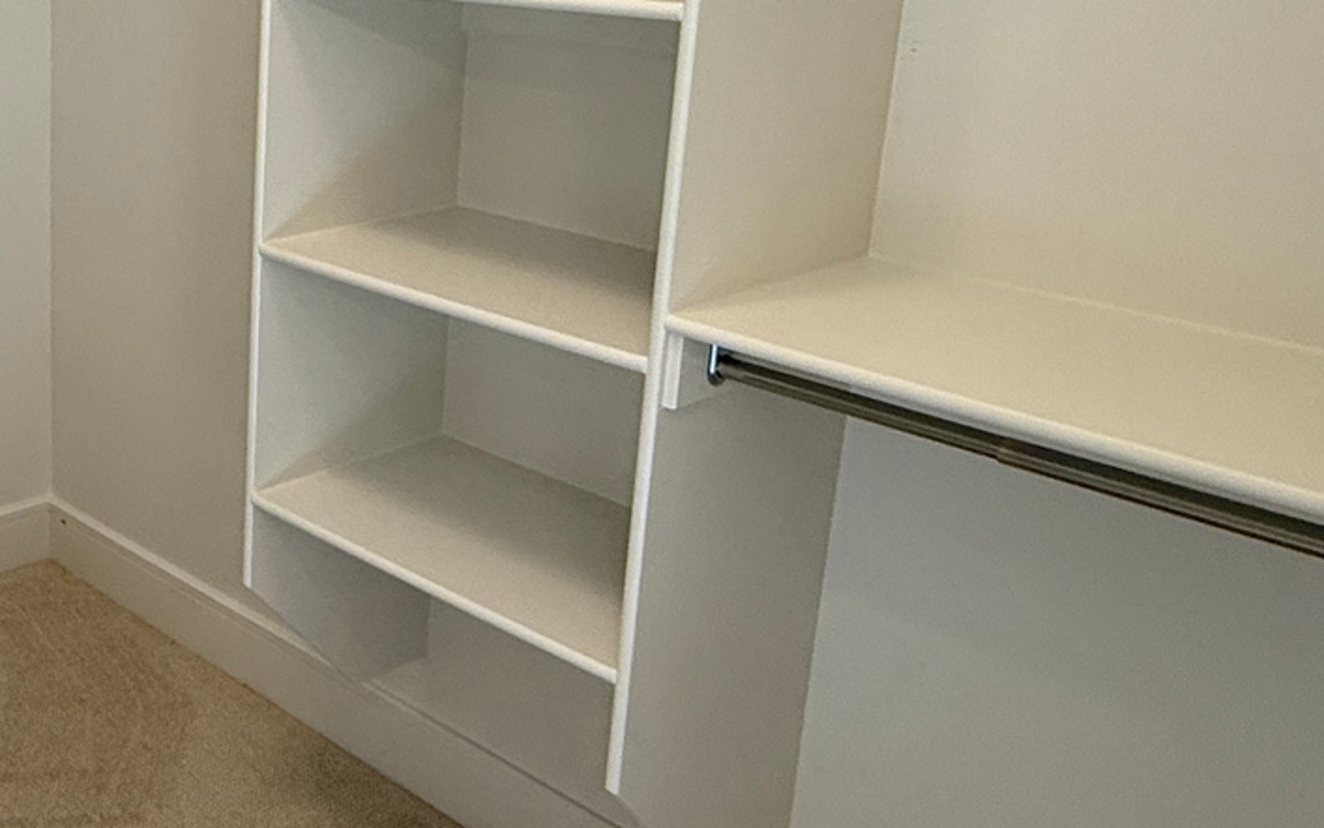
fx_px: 1552
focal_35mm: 43
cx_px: 45
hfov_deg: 41.2
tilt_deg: -13.8
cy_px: 255
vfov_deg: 29.6
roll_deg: +0.9
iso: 125
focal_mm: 2.22
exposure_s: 1/120
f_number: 2.2
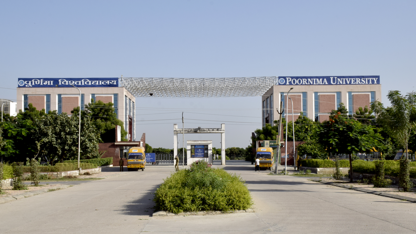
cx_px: 206
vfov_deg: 23.9
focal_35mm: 50
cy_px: 125
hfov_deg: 41.3
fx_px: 552
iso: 200
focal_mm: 30
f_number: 19
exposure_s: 1/250
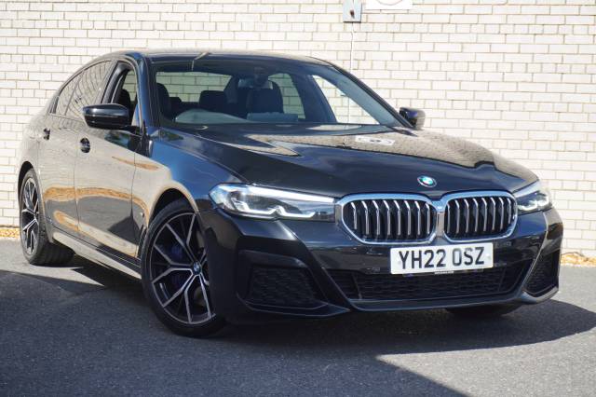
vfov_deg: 18.2
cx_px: 298
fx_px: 1241
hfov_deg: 27.0
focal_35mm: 75
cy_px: 198
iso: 400
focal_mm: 50
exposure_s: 1/400
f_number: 5.6
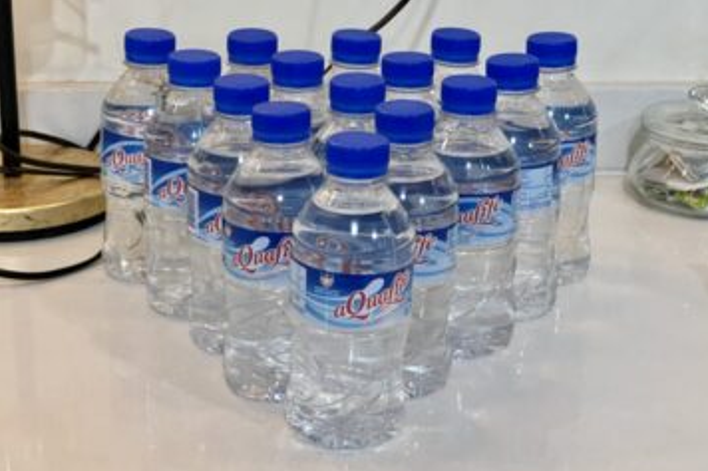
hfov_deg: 25.1
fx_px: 1592
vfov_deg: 16.8
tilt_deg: -19.0
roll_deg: -1.6
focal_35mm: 81
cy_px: 221
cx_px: 356
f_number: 2.8
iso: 500
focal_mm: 9
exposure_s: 1/50
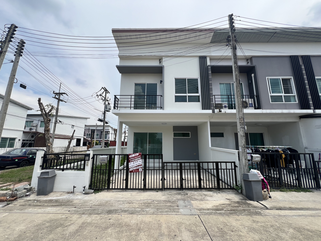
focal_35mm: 13
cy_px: 120
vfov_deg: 89.9
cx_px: 160
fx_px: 121
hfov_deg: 106.2
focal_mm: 1.57
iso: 32
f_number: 1.8
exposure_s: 1/896
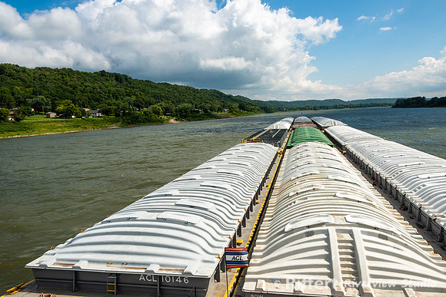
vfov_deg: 45.9
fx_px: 351
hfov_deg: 64.8
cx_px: 223
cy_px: 148
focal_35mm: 28
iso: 100
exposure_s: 1/320
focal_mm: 28
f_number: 10
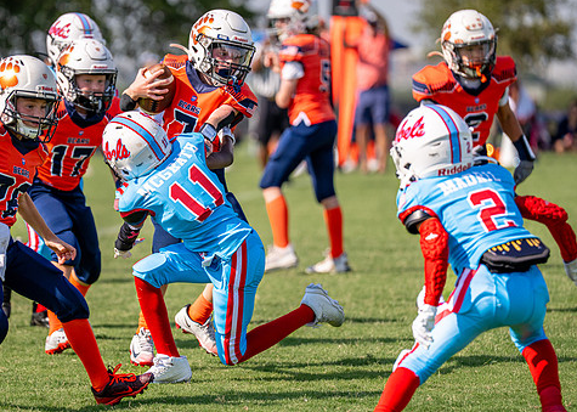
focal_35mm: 280
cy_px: 185
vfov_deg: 5.1
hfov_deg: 7.2
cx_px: 196
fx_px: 4587
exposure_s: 1/4000
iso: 125
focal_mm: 200
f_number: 2.8
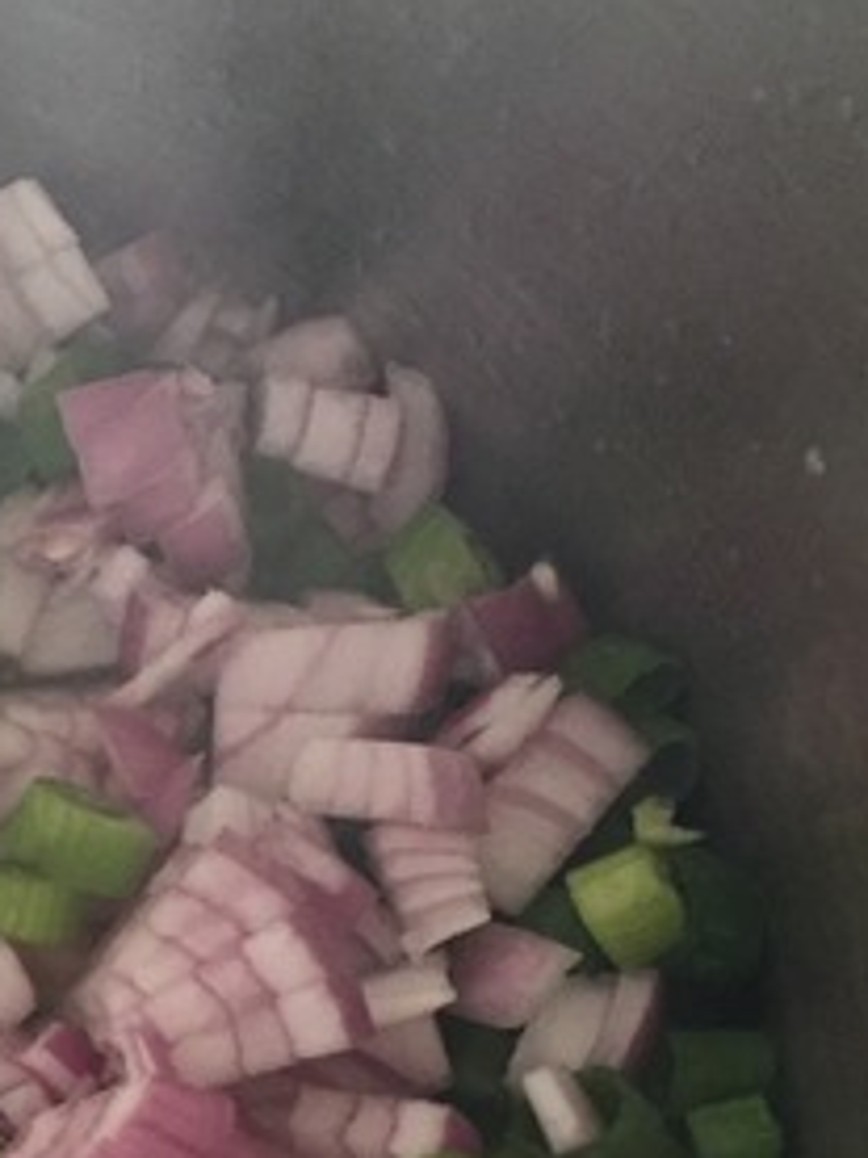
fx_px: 2976
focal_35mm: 89
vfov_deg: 21.5
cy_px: 1066
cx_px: -390
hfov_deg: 15.5
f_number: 2.2
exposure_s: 1/33
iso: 250
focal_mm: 4.15
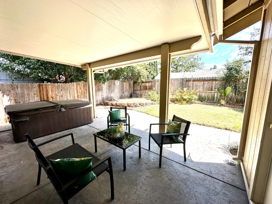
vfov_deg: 85.7
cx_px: 136
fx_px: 110
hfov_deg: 102.1
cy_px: 102
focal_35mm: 14
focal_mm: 2.22
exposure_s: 1/587
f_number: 2.2
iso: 40
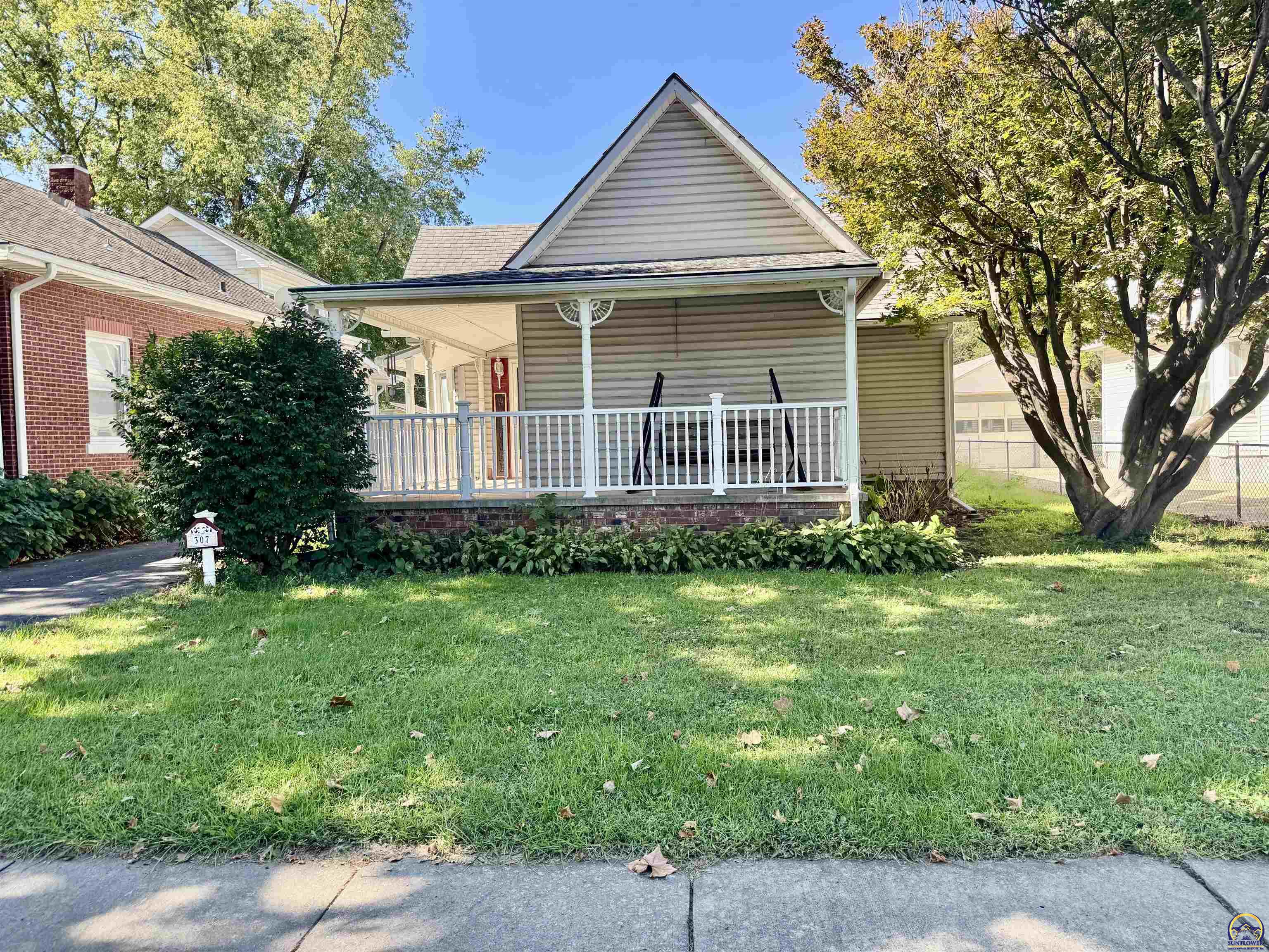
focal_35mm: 24
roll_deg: +2.0
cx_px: 634
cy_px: 476
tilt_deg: -1.1
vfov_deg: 56.8
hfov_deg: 71.6
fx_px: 880
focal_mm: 6.76
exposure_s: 1/499
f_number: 1.78
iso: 80
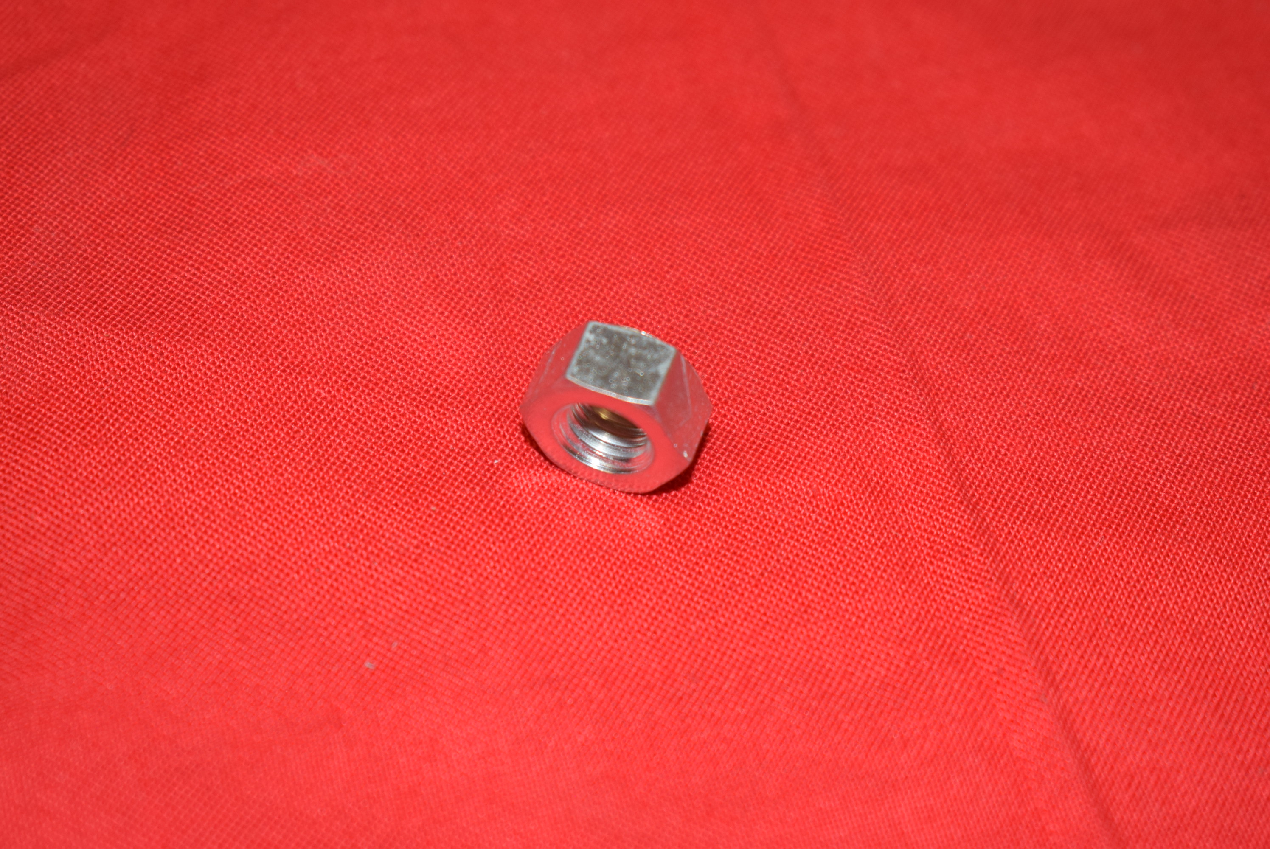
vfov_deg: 16.6
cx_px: 635
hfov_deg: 24.6
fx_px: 2913
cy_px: 424
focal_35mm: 82
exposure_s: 1/60
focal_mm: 55
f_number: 5.6
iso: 500
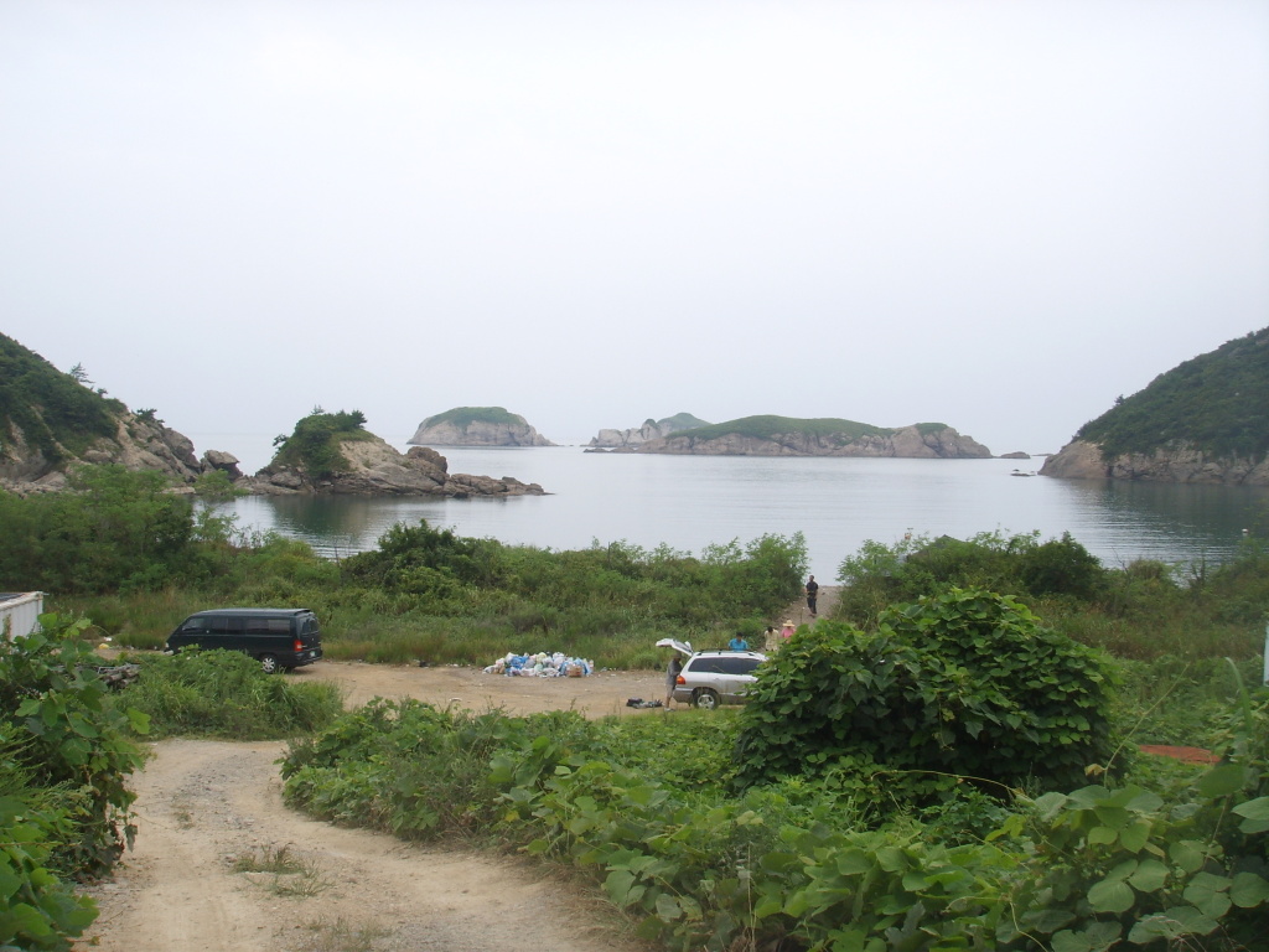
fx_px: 1430
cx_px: 634
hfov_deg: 47.9
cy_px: 476
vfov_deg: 36.8
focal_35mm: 39
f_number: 6.3
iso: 50
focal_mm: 6.6
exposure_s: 1/125
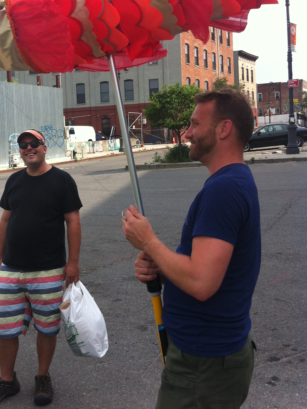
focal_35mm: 46
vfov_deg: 40.9
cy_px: 147
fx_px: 544
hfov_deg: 31.3
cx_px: 107
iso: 80
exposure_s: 1/773
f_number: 2.8
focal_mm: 3.85
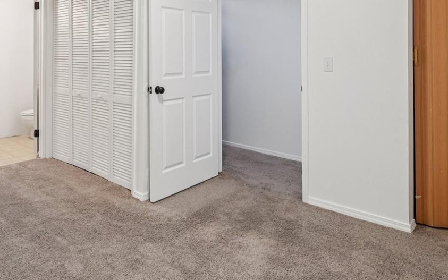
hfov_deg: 63.7
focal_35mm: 29
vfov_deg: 41.3
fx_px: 354
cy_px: 56
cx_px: 168
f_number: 8
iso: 800
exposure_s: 1/13
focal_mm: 10
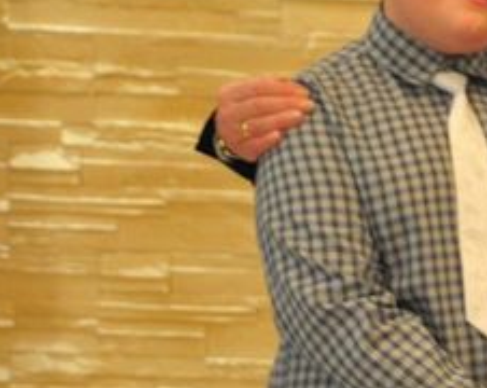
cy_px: 233
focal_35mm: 166
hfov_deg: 10.4
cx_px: 1084
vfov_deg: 9.3
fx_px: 2388
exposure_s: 1/13
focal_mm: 26
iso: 800
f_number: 4
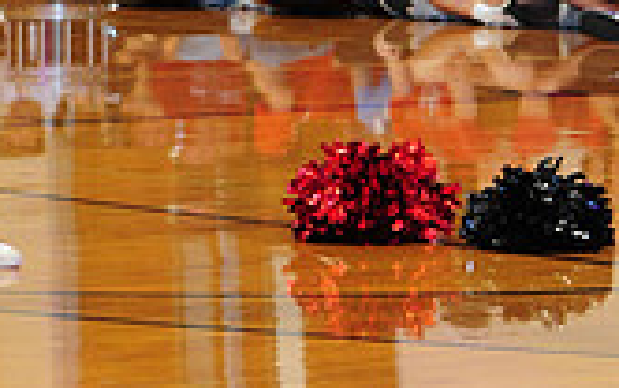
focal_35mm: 249
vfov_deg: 5.1
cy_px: -593
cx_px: -75
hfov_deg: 8.4
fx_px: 4203
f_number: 7.1
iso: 2000
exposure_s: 1/60
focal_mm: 70
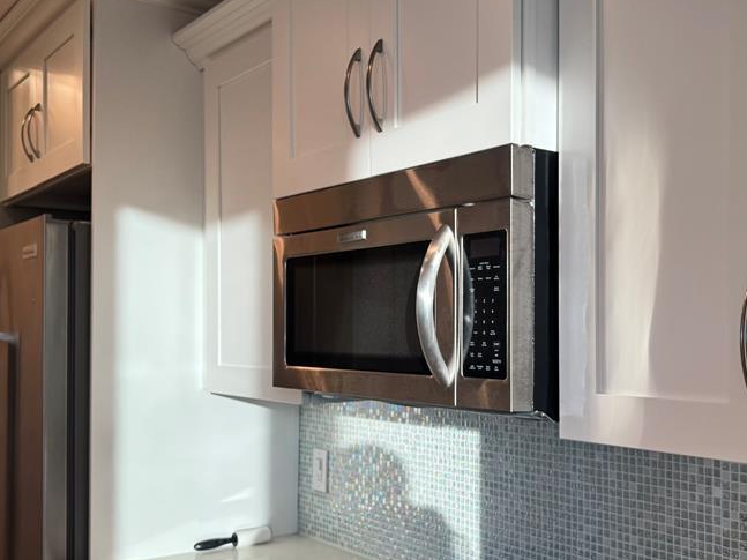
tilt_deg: +0.6
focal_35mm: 38
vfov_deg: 37.6
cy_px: 324
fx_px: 820
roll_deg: -1.4
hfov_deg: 48.7
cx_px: 453
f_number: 1.78
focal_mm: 6.76
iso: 200
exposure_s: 1/120
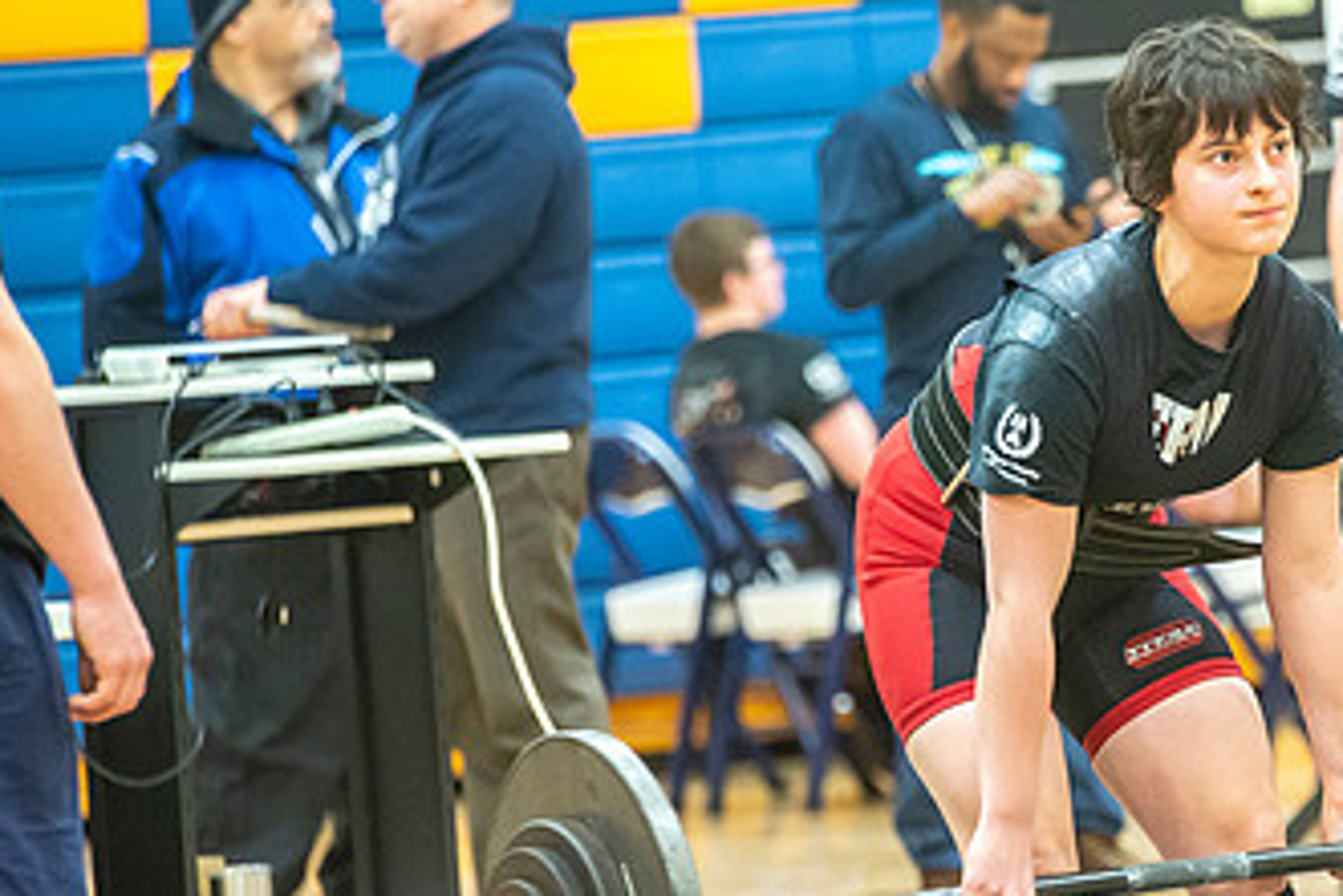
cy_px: 501
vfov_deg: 3.9
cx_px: 1136
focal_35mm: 350
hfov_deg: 5.9
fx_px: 13062
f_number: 4
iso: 6400
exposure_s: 1/200
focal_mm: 200
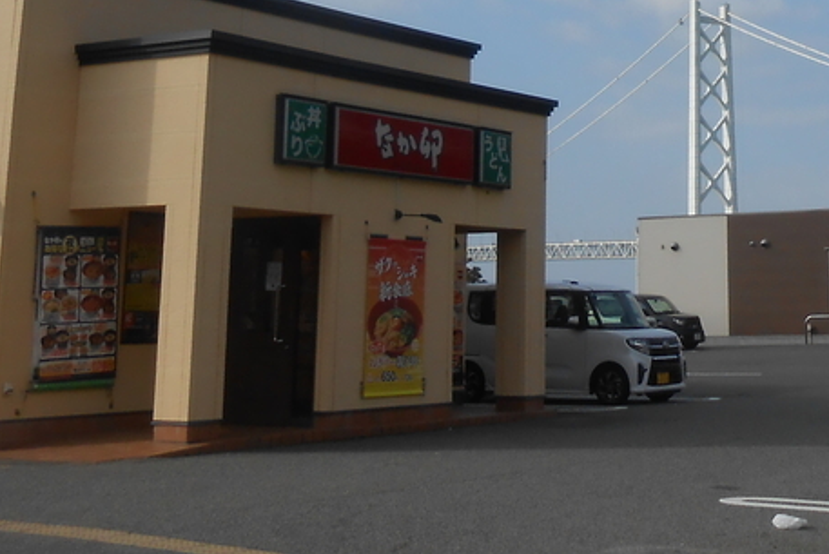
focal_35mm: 71
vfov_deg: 18.2
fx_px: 1635
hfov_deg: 27.8
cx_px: 684
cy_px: -111
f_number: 3.5
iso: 80
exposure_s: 1/1500
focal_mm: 4.6
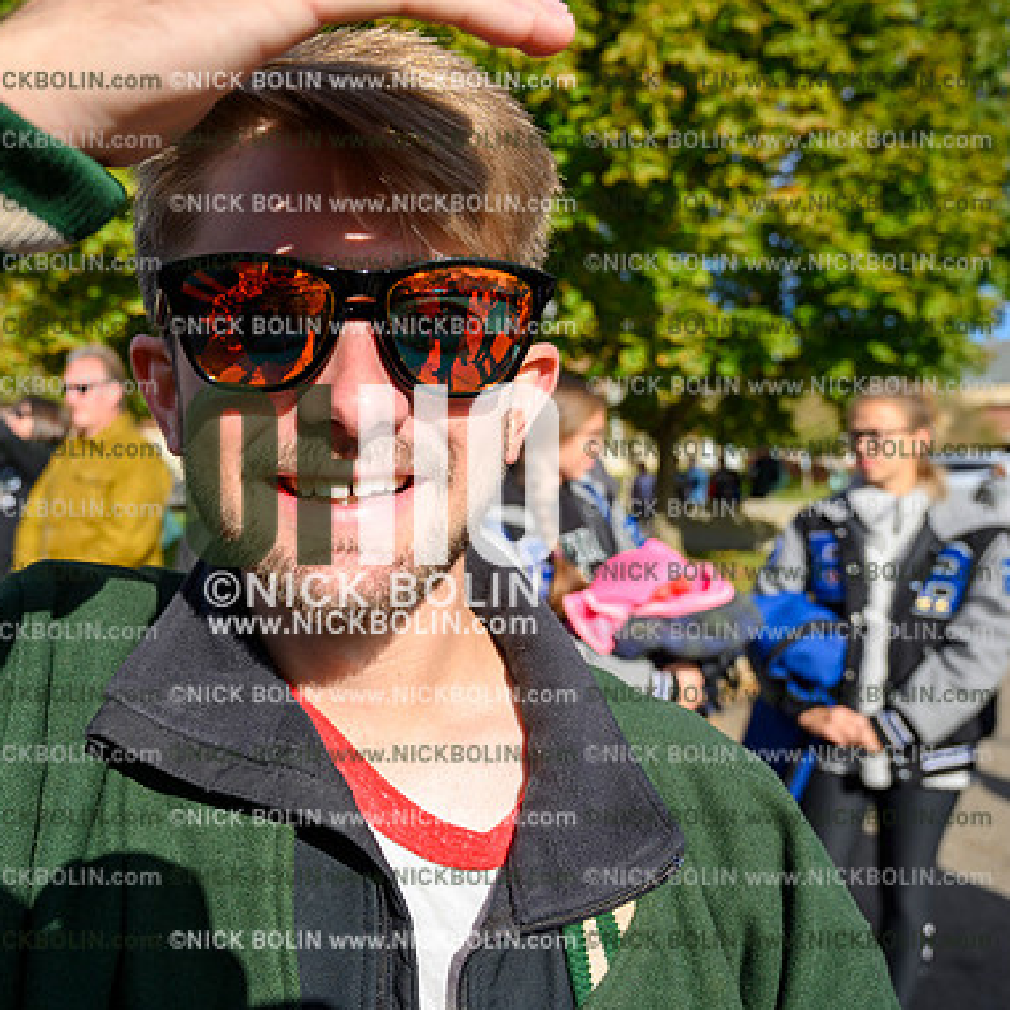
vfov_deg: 52.5
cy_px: 509
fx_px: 1023
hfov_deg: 51.9
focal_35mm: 31
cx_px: 371
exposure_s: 1/800
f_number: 5
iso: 200
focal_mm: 24
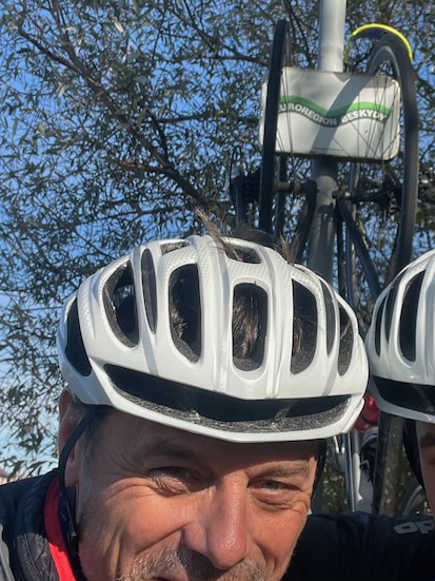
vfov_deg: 38.9
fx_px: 821
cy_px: 274
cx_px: 311
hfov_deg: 29.3
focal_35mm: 49
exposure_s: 1/546
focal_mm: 2.71
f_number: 2.2
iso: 25
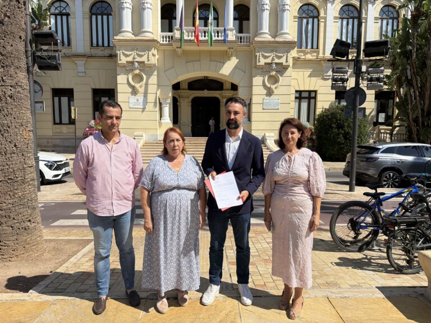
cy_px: 162
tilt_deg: -6.5
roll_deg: -0.4
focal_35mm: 24
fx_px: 299
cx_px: 216
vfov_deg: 56.8
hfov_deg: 71.6
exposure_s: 1/32258
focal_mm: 6.76
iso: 400
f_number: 1.78
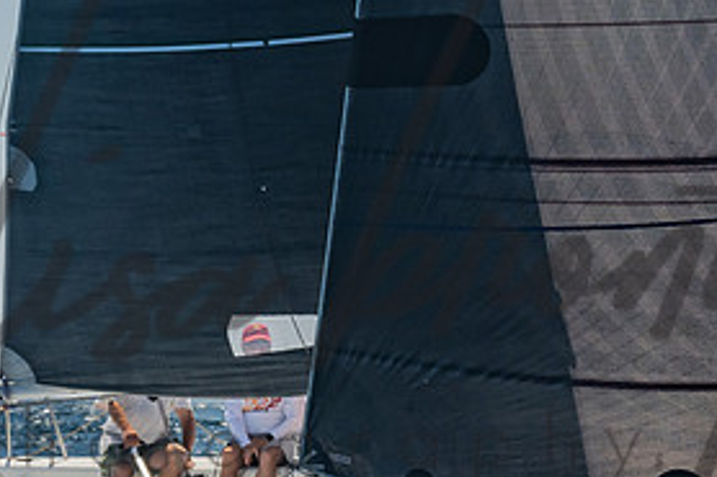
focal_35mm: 431
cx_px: 811
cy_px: 240
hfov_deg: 4.8
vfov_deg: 3.2
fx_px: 8579
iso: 160
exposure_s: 1/640
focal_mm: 97
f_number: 6.3
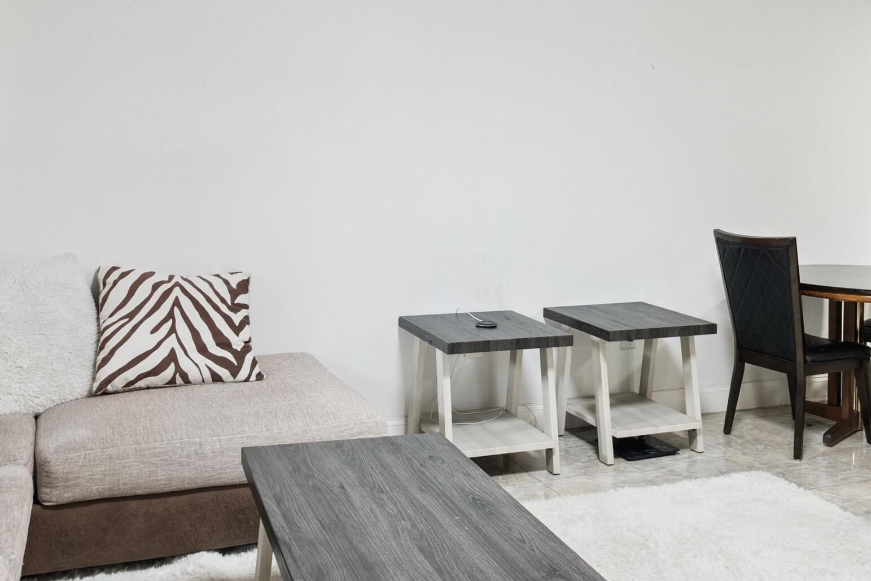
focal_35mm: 35
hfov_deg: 54.4
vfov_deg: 37.3
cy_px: 180
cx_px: 463
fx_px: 847
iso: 200
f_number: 9
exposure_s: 1/2.5
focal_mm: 12
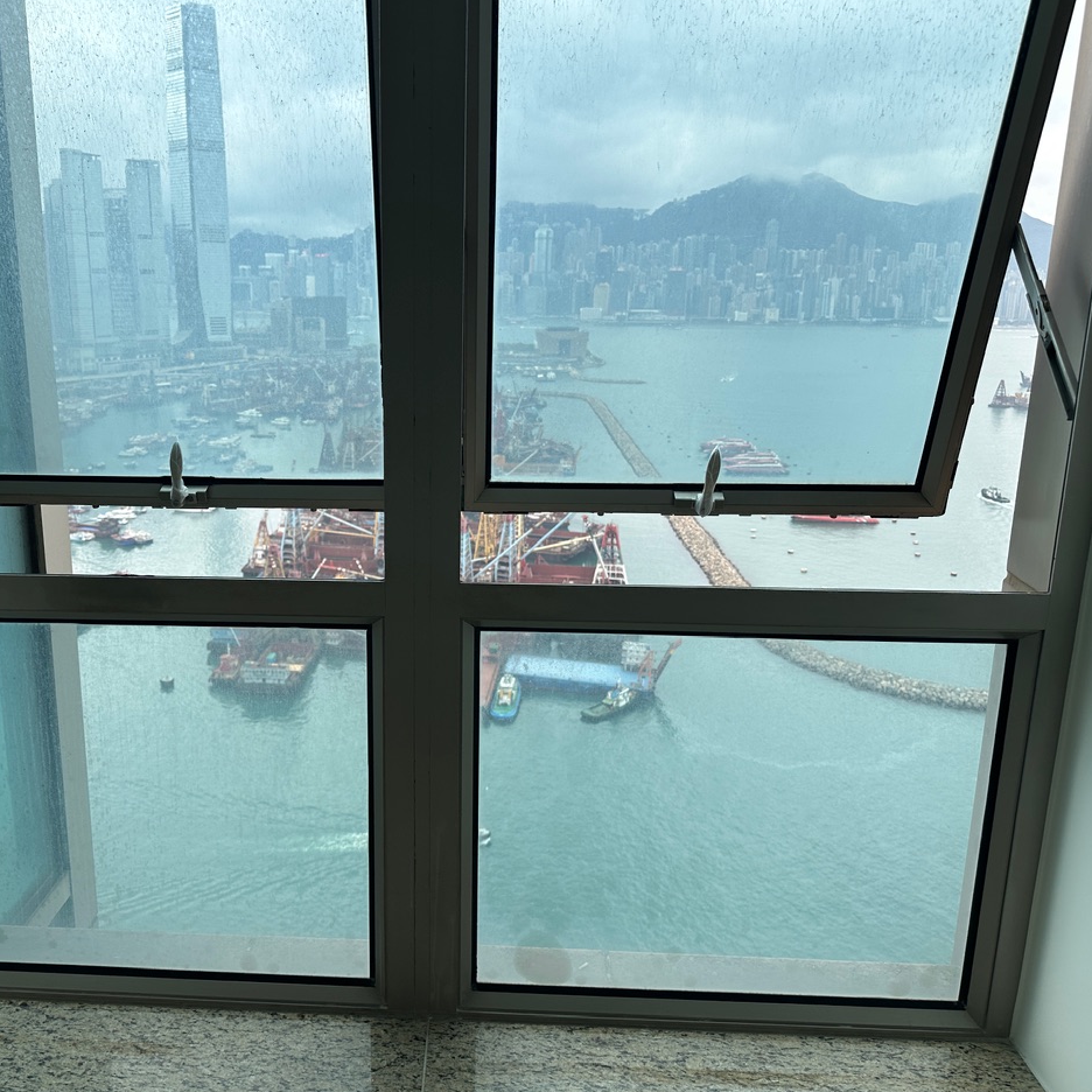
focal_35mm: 29
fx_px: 1035
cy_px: 538
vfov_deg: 55.6
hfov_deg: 55.1
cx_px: 427
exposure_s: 1/1183
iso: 80
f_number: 1.78
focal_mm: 6.86
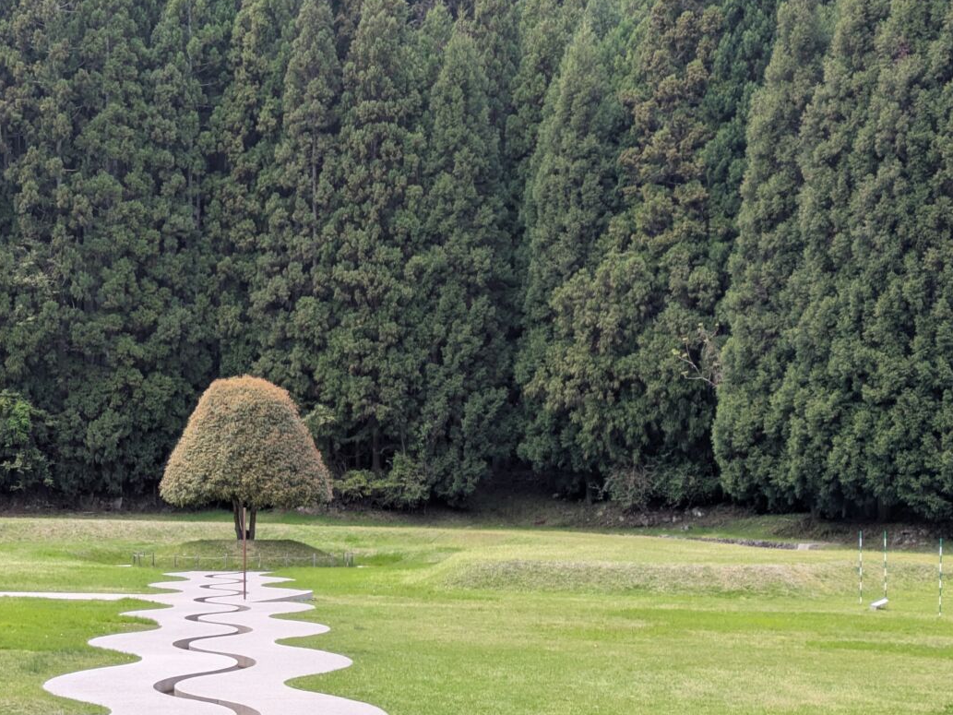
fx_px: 2175
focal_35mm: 79
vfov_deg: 18.6
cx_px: 245
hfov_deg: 24.5
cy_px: 501
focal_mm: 5.43
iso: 47
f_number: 1.89
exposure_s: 1/686
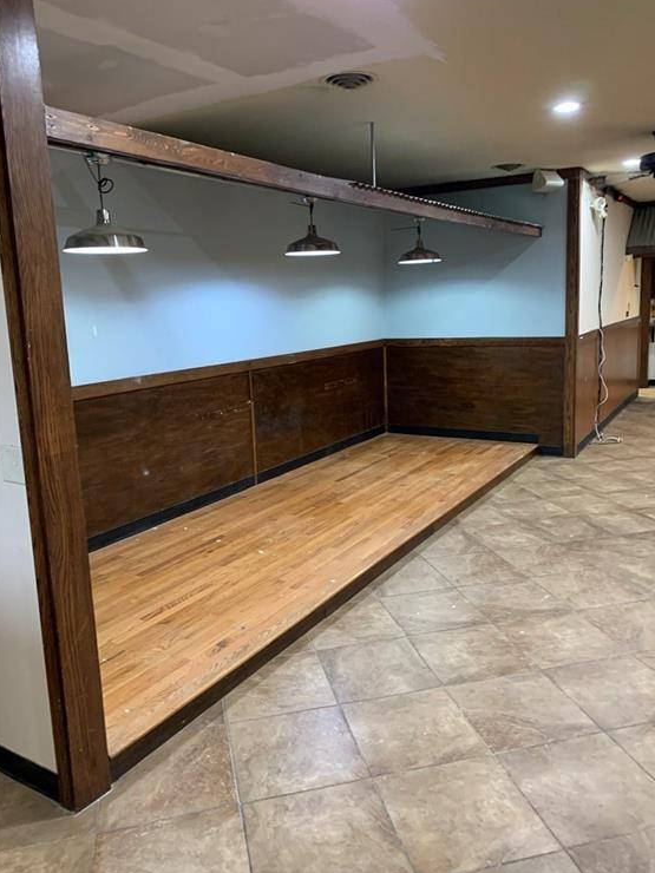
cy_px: 424
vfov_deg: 65.3
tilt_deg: -9.8
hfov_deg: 51.4
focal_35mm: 27
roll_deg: +2.6
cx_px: 334
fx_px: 681
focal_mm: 4.25
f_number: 1.8
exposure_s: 1/40
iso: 320
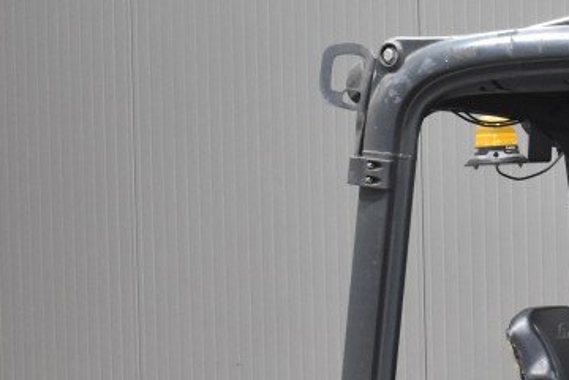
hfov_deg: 14.8
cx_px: 830
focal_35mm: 130
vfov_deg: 10.4
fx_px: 2055
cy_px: 431
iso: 1250
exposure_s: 1/30
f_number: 5
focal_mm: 26
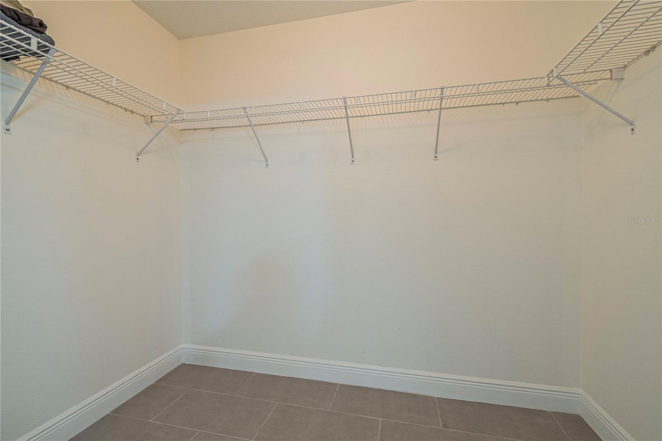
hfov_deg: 100.4
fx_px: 276
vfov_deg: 77.3
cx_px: 331
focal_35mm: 15
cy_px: 220
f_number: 7.1
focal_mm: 10
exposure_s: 1/20
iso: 320
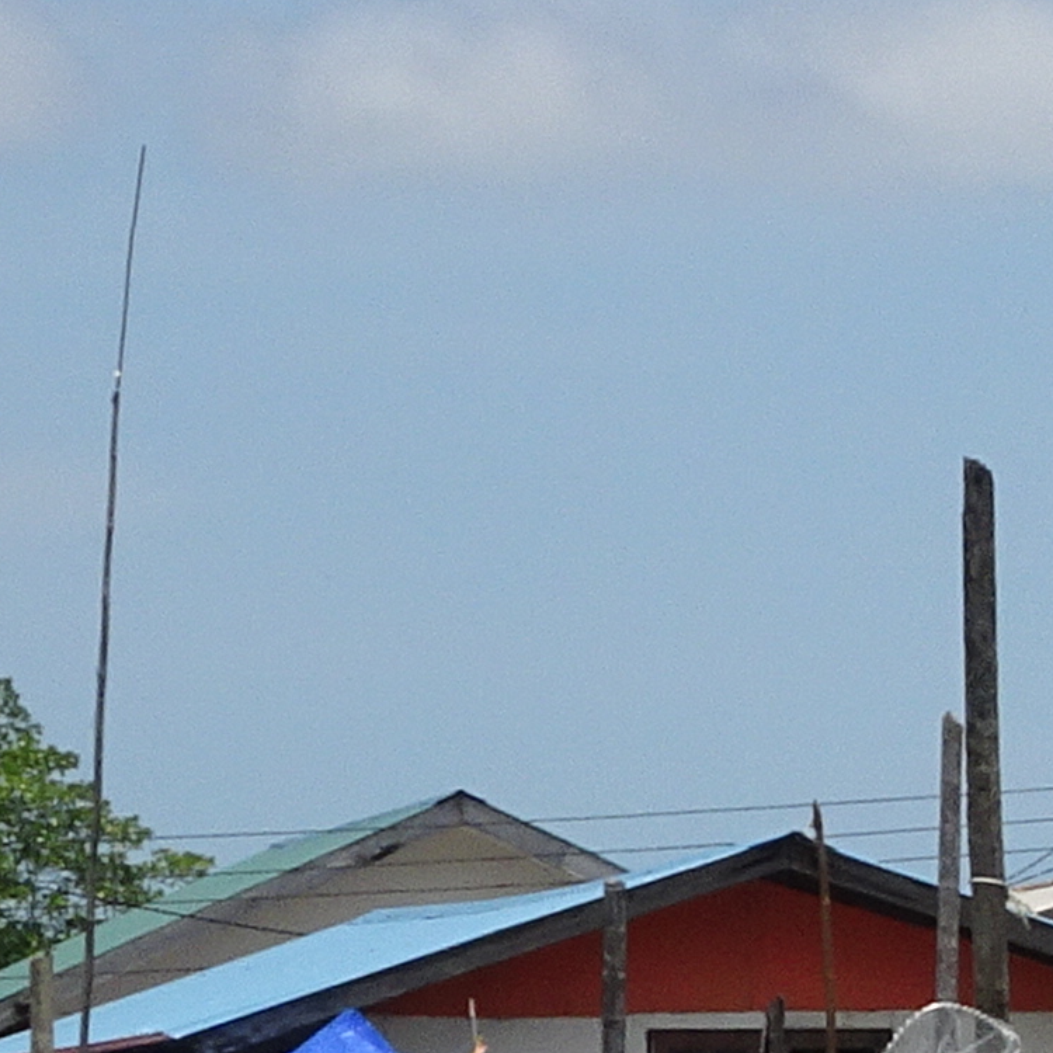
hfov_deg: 3.0
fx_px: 19858
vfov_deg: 3.0
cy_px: 538
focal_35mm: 577
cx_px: 1484
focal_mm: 17.01
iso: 80
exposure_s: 1/640
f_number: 5
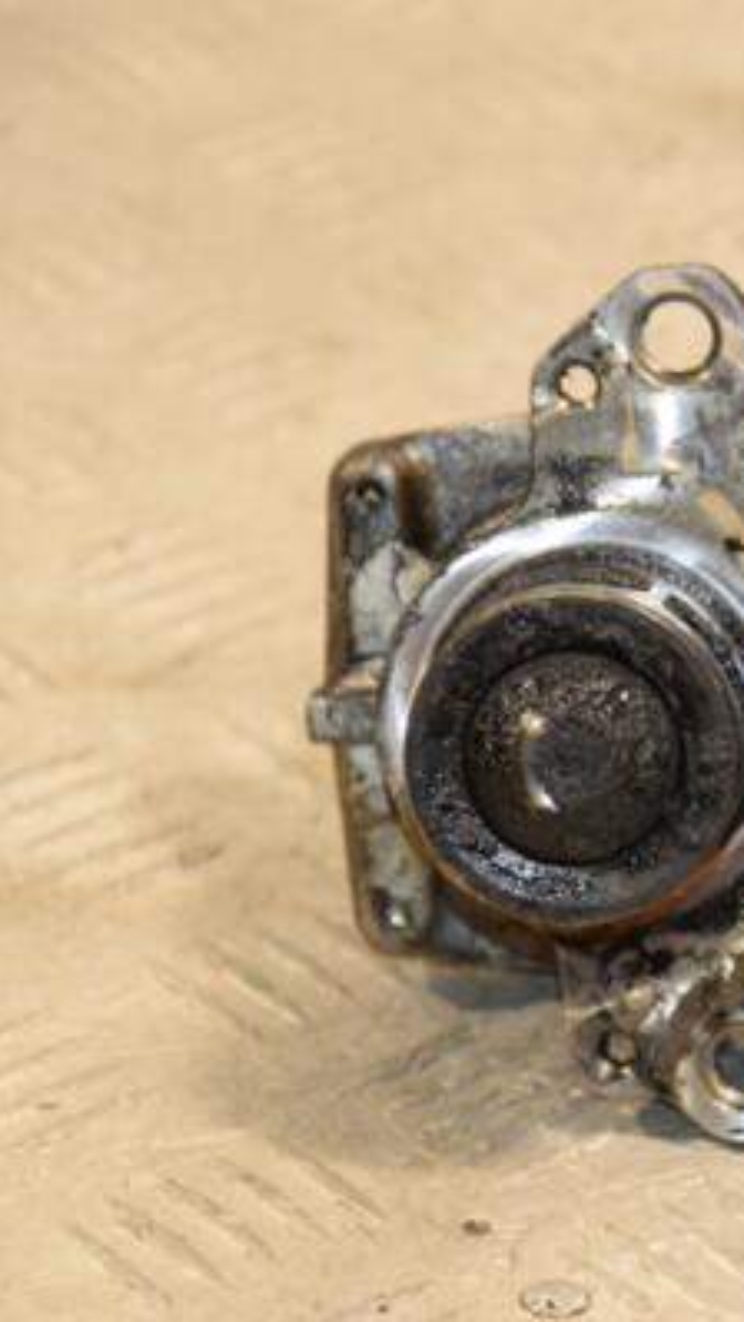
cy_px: 661
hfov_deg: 4.9
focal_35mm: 249
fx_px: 8722
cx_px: 834
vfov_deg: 8.7
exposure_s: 1/100
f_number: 5.6
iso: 800
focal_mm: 105
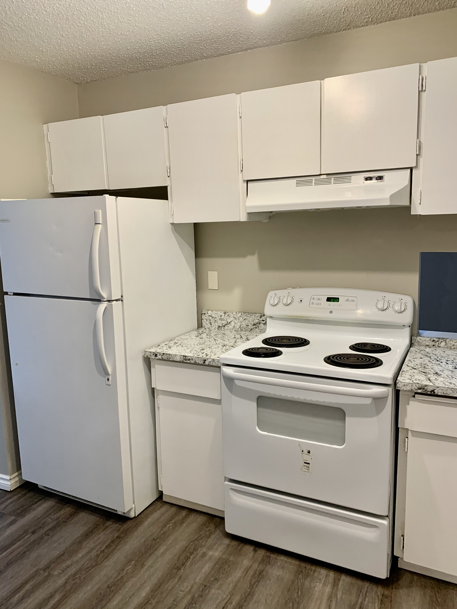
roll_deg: +1.8
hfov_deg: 53.1
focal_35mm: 26
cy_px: 304
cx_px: 228
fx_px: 458
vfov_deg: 67.3
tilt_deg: -9.4
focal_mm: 4.25
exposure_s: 1/60
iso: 125
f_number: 1.8
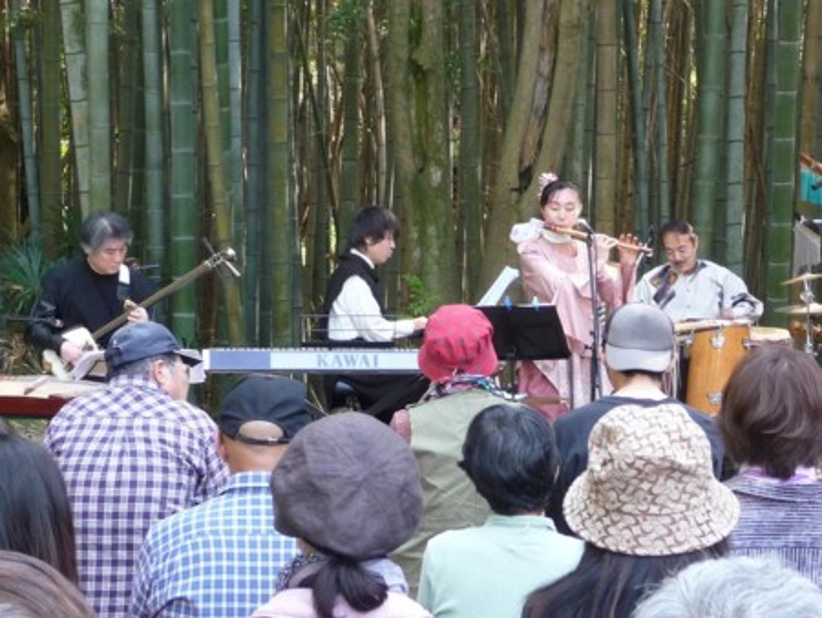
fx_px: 2661
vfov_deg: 13.2
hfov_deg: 17.6
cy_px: 309
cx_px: 411
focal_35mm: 112
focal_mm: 11.3
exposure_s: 1/30
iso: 160
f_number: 4.5
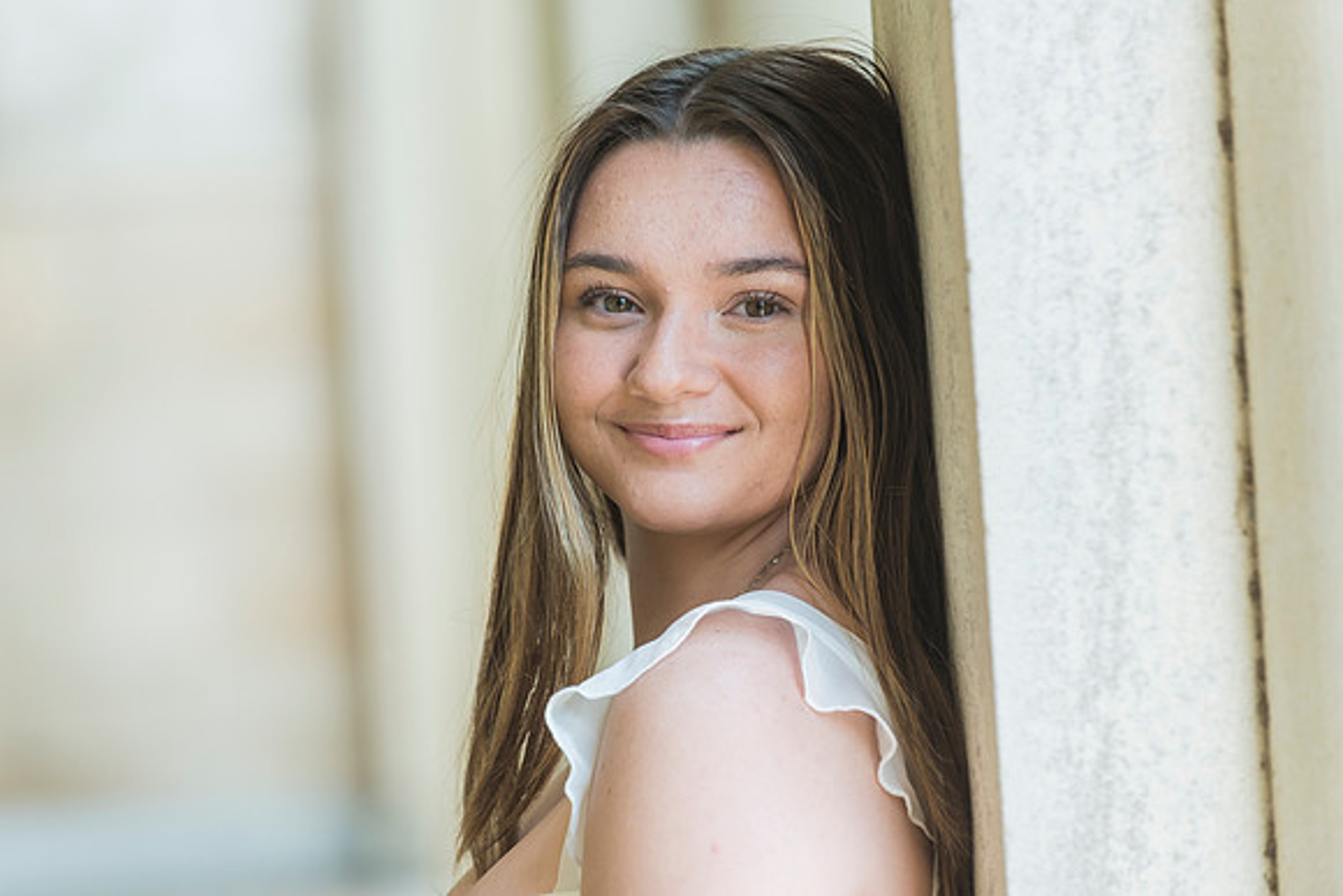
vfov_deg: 7.8
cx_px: 684
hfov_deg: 11.7
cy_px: 448
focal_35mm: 175
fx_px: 6547
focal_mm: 170
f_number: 4
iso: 320
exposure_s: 1/160
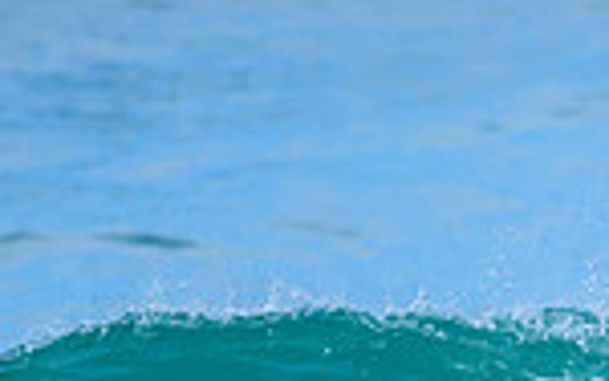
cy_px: 738
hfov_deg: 0.5
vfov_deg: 0.3
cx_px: 723
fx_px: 72053
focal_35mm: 4338
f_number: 6.3
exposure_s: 1/2500
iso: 560
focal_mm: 800
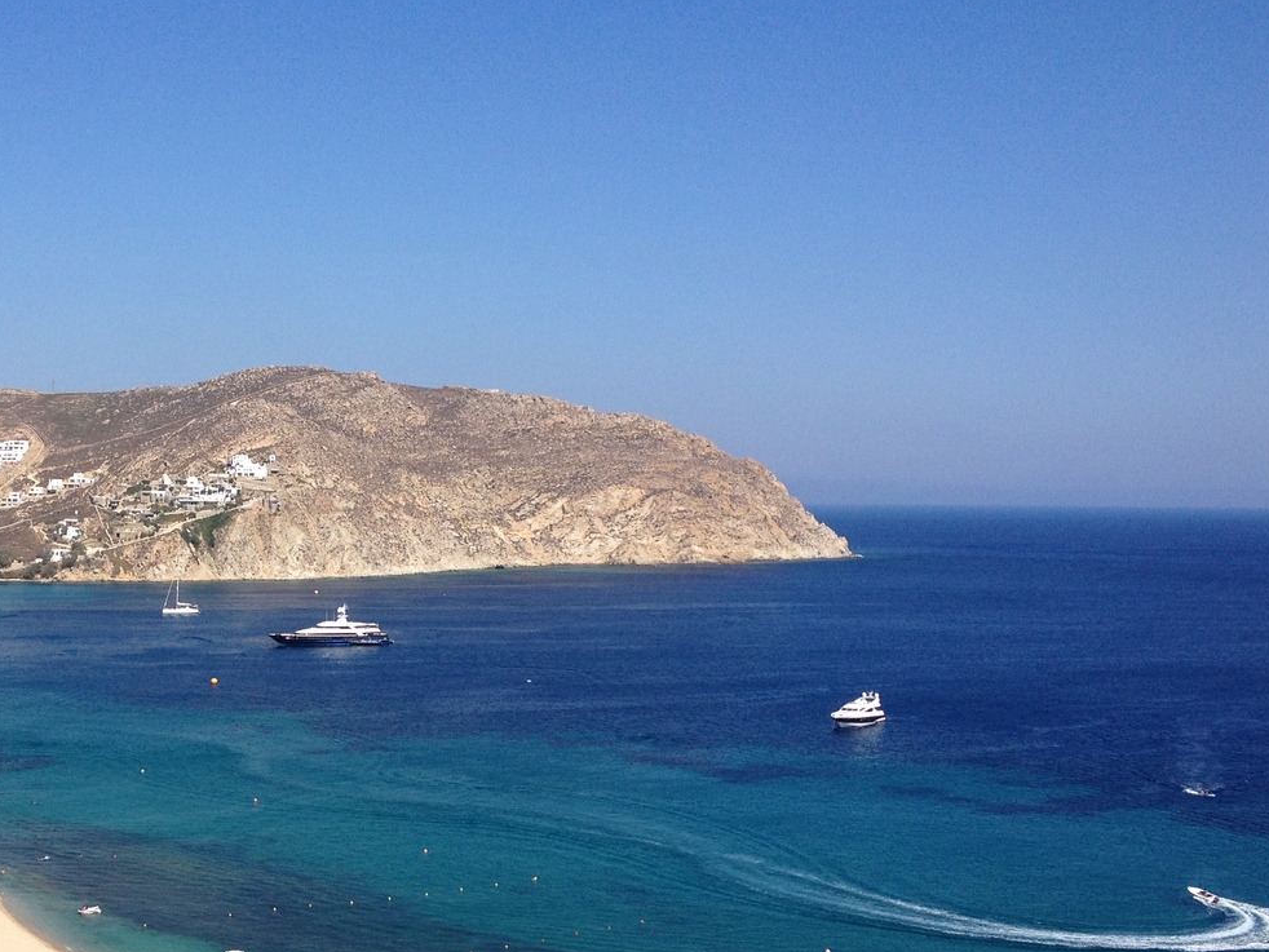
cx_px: 304
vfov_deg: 25.5
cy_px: 657
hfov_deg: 33.1
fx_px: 2090
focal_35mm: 57
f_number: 2.4
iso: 50
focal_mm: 4.28
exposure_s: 1/2304
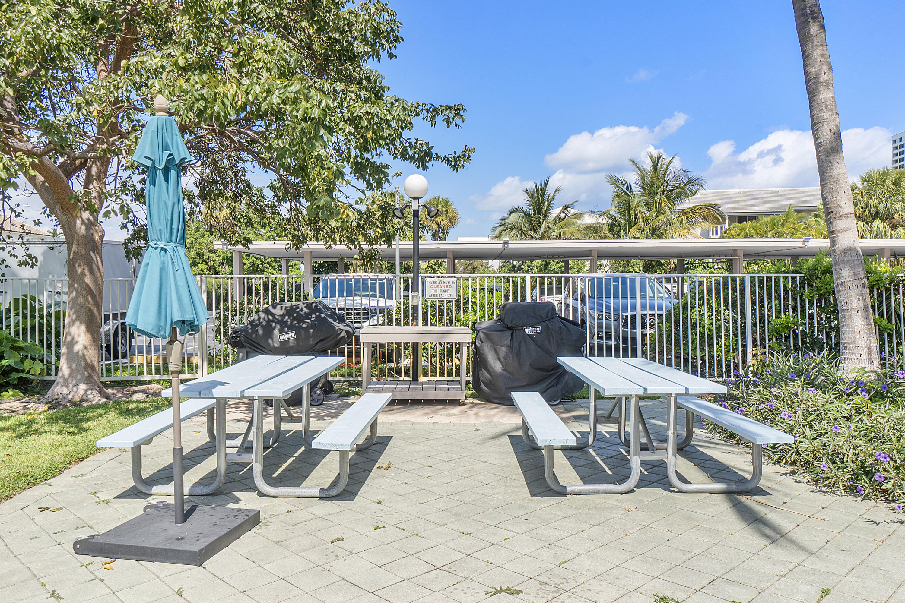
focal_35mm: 27
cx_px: 452
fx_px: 679
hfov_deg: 67.4
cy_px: 302
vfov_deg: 47.9
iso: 160
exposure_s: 1/320
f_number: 11
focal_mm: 18
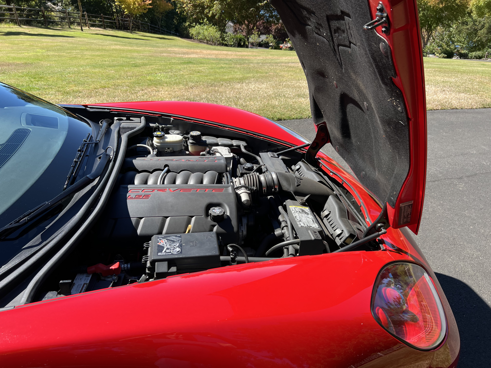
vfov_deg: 53.1
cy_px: 184
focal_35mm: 26
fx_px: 369
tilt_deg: -30.0
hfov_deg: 67.3
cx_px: 246
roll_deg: +2.6
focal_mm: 5.7
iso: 50
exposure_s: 1/1377
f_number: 1.5
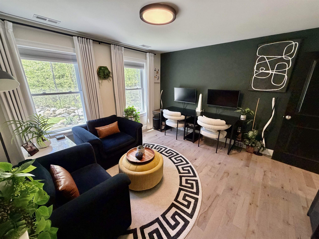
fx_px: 129
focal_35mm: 14
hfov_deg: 102.1
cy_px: 120
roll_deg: -0.1
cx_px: 160
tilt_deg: -17.9
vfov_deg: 85.7
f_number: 2.2
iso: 320
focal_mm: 2.22
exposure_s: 1/85
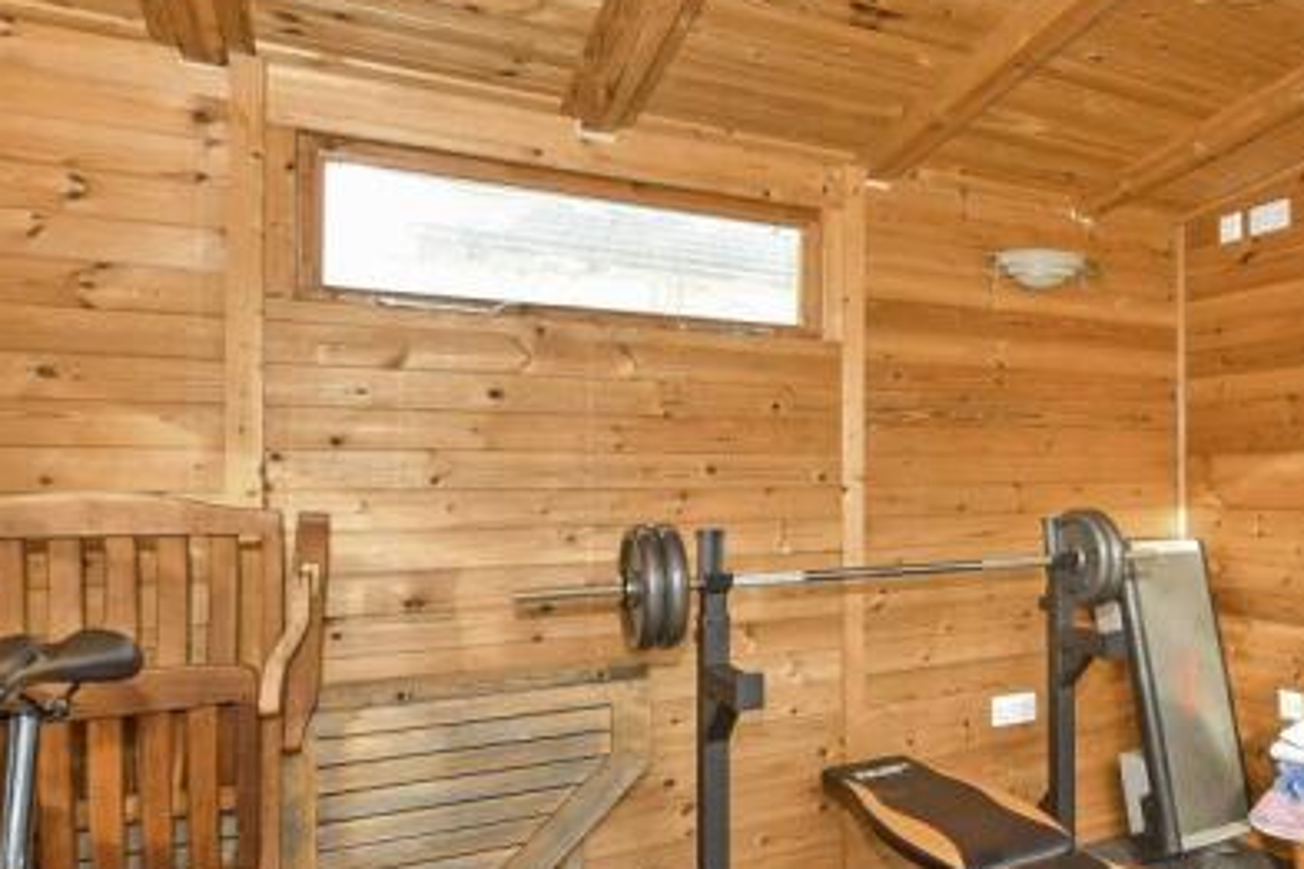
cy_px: 469
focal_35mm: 25
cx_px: 1060
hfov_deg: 64.6
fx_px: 905
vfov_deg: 51.2
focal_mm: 10
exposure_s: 1/30
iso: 200
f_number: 8
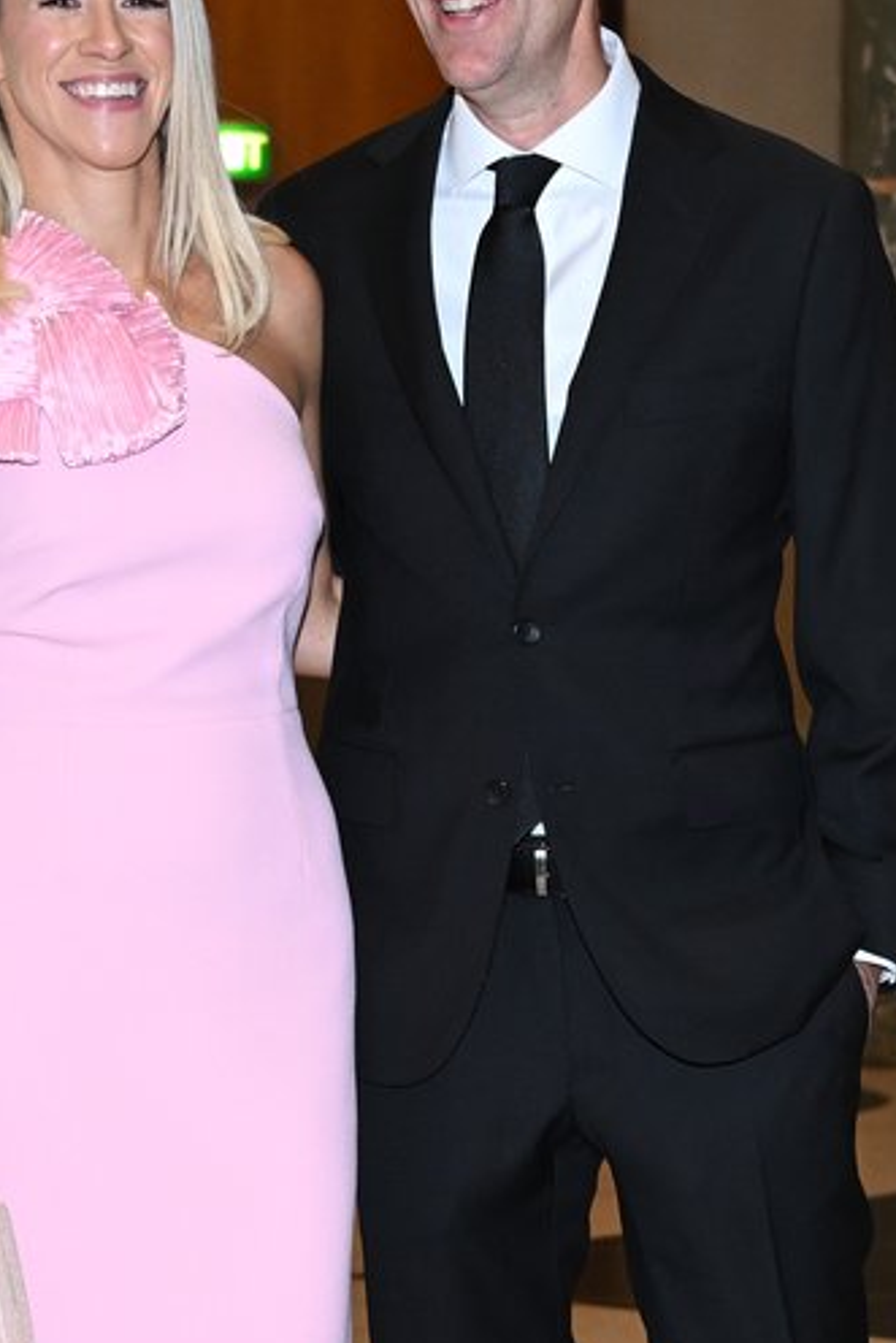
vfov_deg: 27.7
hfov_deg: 18.9
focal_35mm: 72
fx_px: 2694
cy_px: 946
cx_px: 441
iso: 1000
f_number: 3.2
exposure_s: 1/250
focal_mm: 29.5
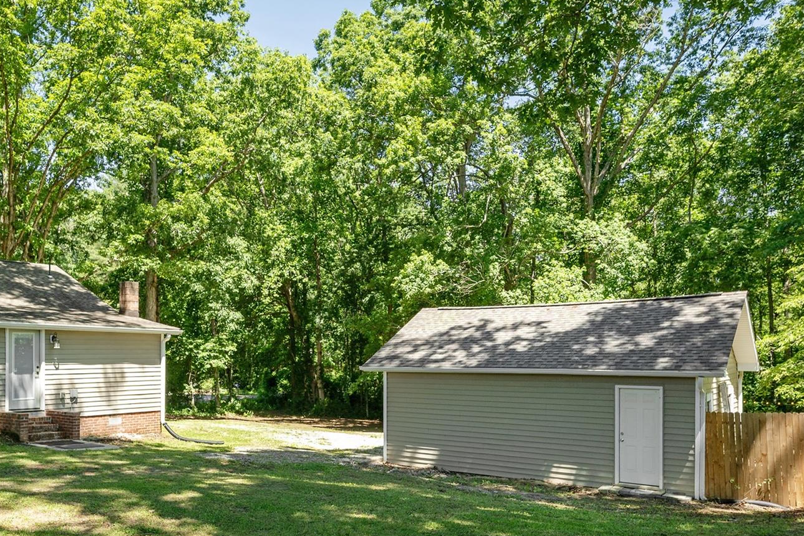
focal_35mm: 28
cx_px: 245
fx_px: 621
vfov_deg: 46.4
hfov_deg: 63.5
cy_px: 330
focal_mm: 17.5
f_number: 7.1
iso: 250
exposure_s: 1/250
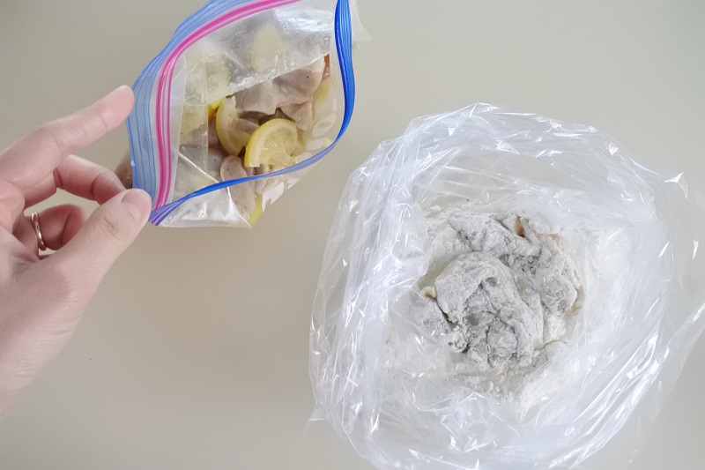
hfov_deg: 57.2
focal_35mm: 33
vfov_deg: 40.0
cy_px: 235
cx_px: 352
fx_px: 646
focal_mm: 12.3
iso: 2500
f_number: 4.5
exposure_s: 1/30
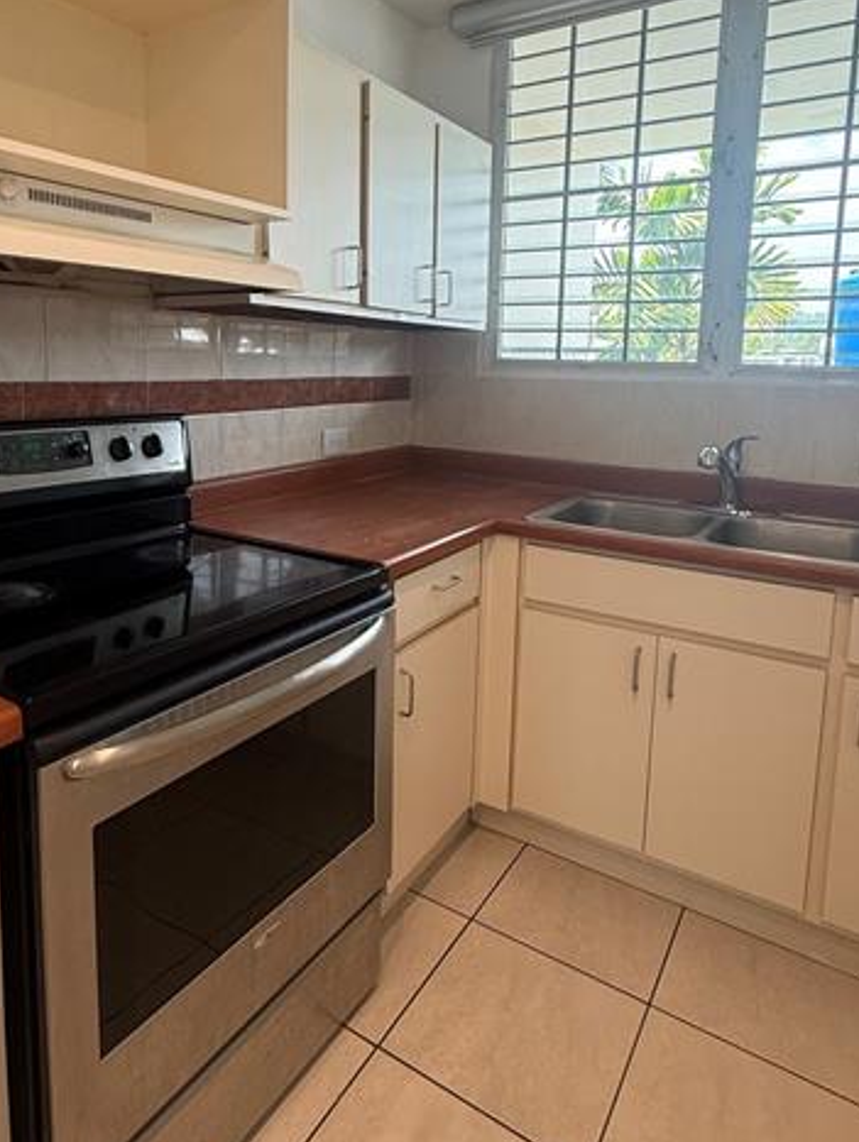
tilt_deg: -6.1
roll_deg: -1.9
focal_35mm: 23
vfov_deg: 73.1
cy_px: 460
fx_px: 760
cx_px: 365
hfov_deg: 58.7
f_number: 2.2
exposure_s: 1/120
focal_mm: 2.22
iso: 160
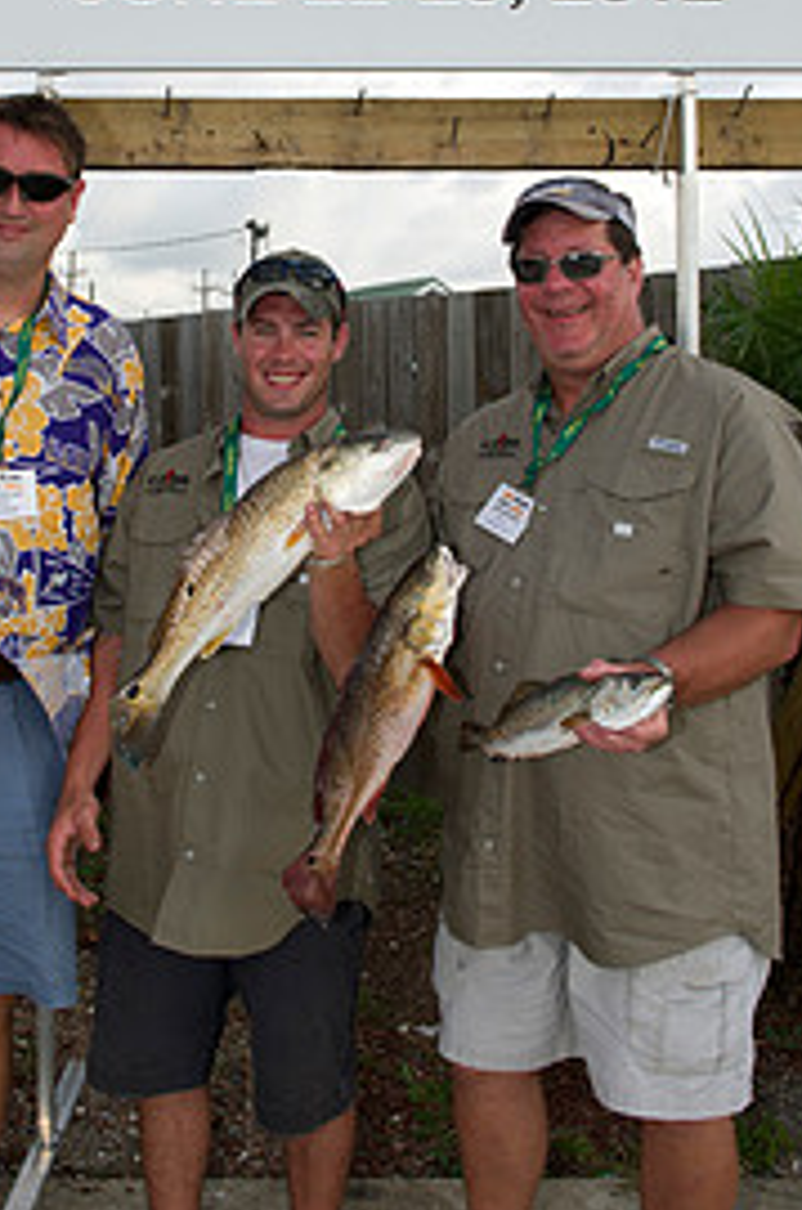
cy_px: 336
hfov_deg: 29.6
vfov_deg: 42.6
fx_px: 1509
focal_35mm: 45
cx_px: 289
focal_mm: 27
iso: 200
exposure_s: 1/250
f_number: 7.1
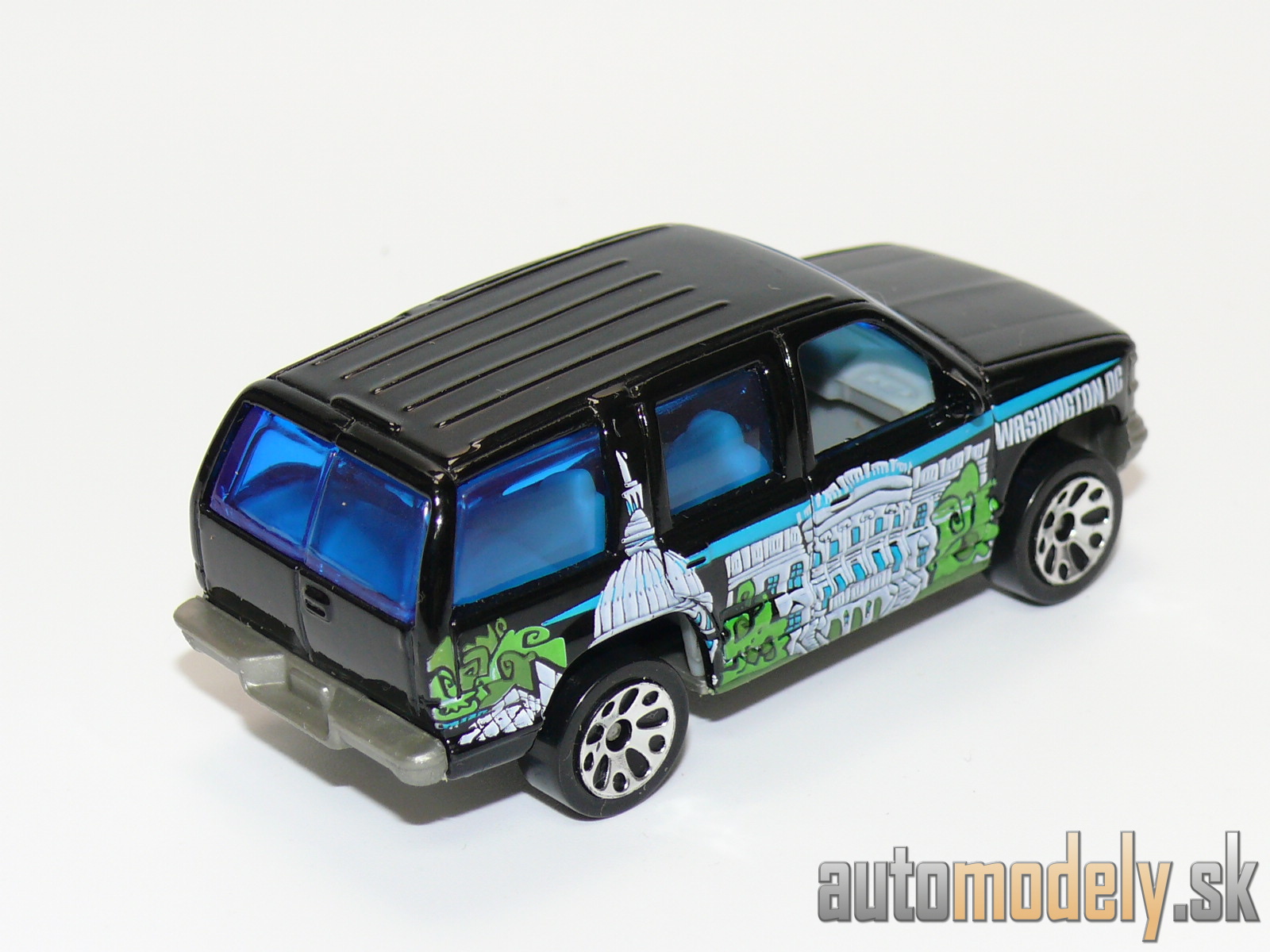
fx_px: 3779
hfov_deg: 19.1
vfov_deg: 14.4
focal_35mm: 103
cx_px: 635
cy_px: 476
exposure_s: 1/30
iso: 100
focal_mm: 13.4
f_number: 4
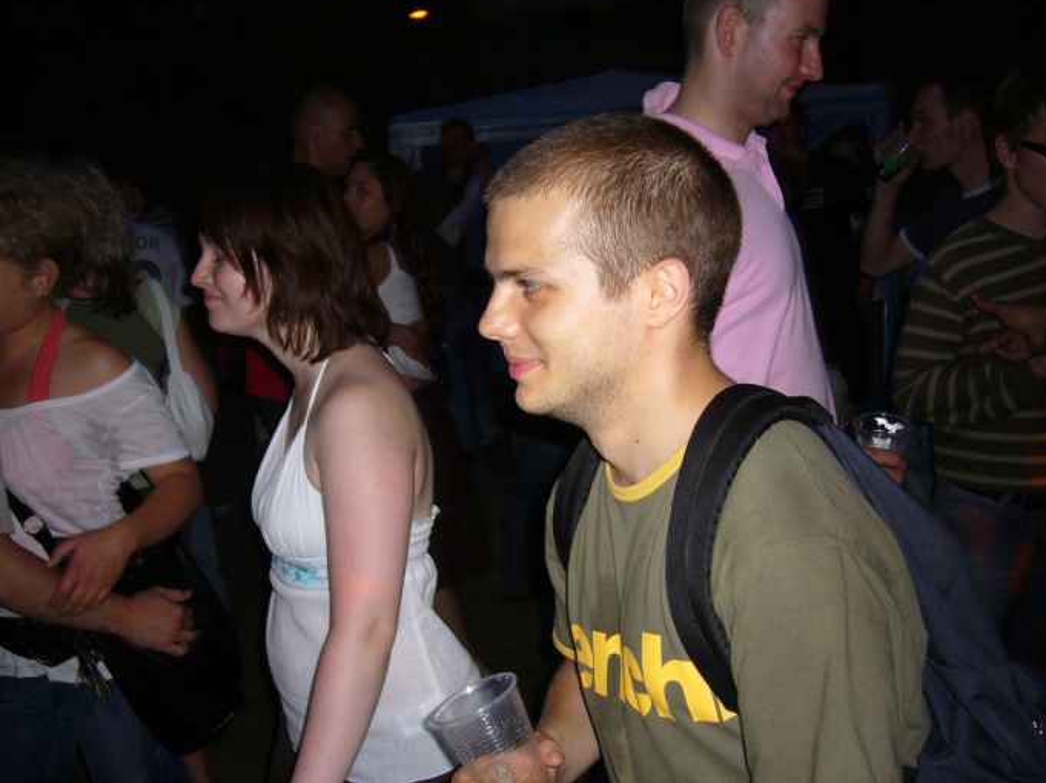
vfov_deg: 39.6
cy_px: 382
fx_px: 1087
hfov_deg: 51.4
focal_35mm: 36
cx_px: 513
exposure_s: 1/60
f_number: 2.8
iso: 100
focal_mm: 5.8
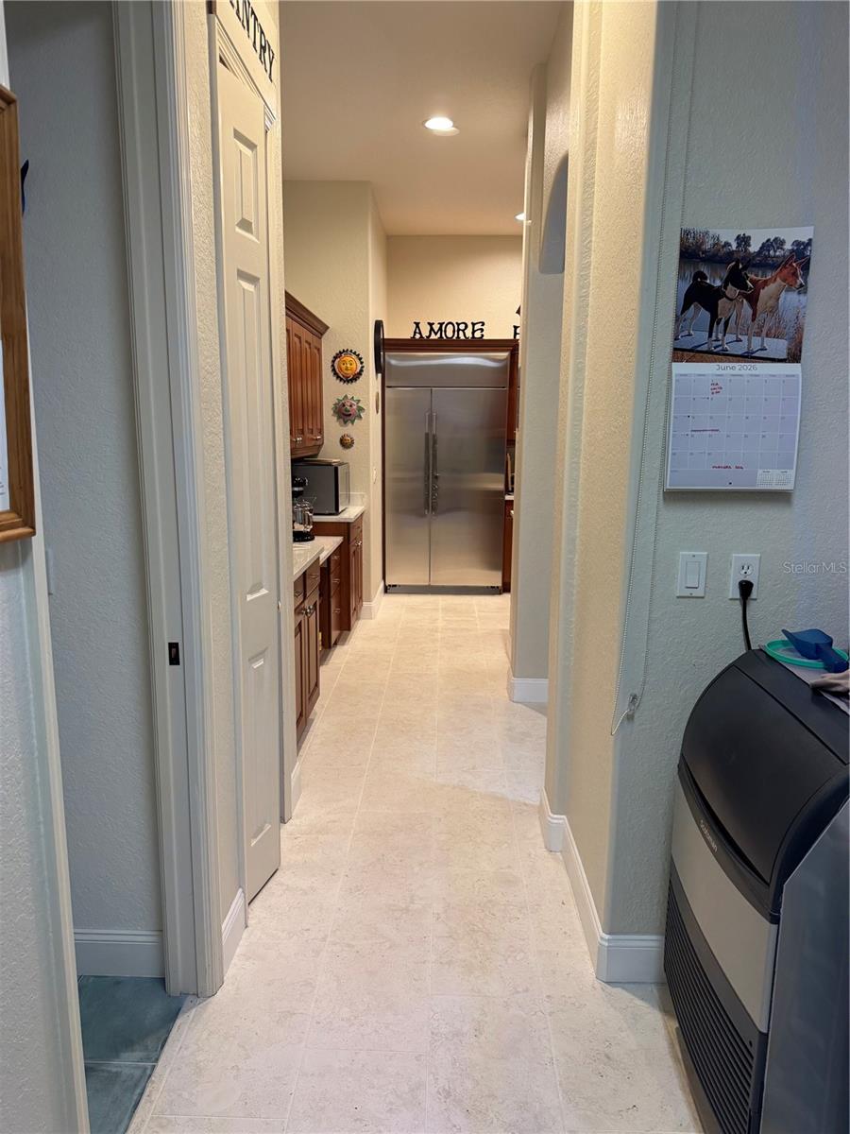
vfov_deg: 71.6
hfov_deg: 56.8
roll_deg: +0.2
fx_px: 786
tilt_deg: -10.7
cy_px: 567
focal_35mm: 24
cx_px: 425
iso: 160
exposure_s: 1/120
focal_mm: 6.76
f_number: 1.78
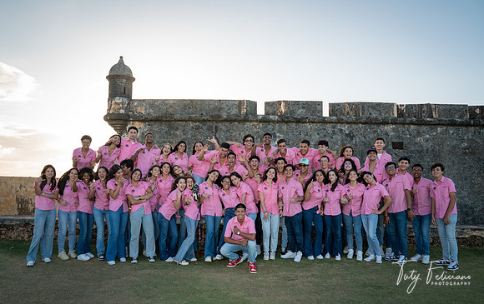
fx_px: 350
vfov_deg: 46.9
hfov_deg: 69.3
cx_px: 235
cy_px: 175
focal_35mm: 26
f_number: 5.6
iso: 200
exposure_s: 1/250
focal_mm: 24
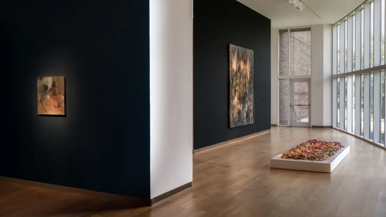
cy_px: 98
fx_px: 379
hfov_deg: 54.0
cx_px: 193
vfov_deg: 32.0
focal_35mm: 37
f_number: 11
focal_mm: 35
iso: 200
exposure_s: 1/2
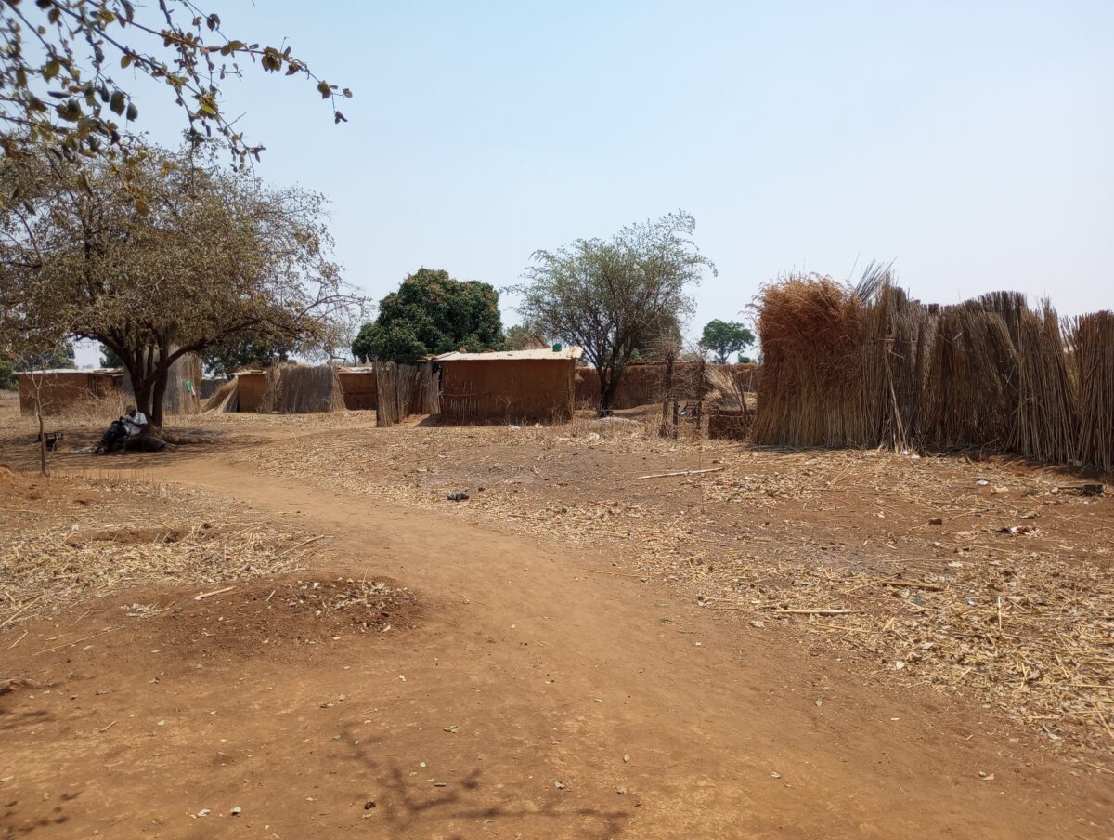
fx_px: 903
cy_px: 420
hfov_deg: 63.4
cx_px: 557
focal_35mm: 28
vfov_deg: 49.9
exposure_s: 1/636
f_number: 1.8
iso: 112
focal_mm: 4.27
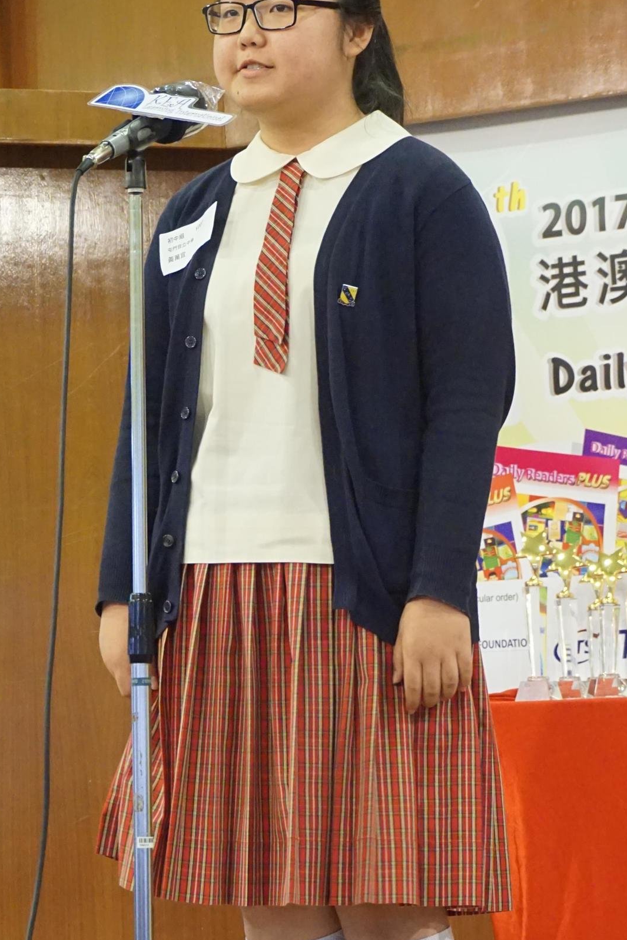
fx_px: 3317
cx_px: 325
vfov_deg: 16.1
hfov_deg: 10.8
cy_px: 646
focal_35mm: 127
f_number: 5.6
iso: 3200
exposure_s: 1/60
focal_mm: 46
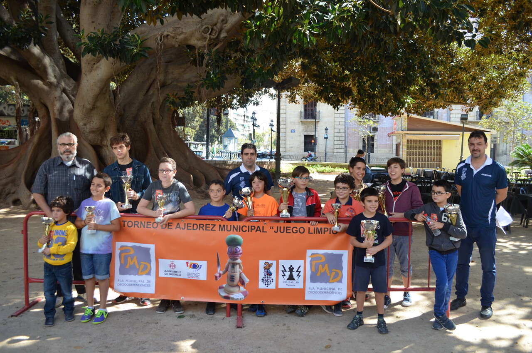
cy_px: 176
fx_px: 398
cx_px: 266
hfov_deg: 67.5
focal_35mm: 27
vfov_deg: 47.7
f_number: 5.6
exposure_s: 1/125
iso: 200
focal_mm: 18
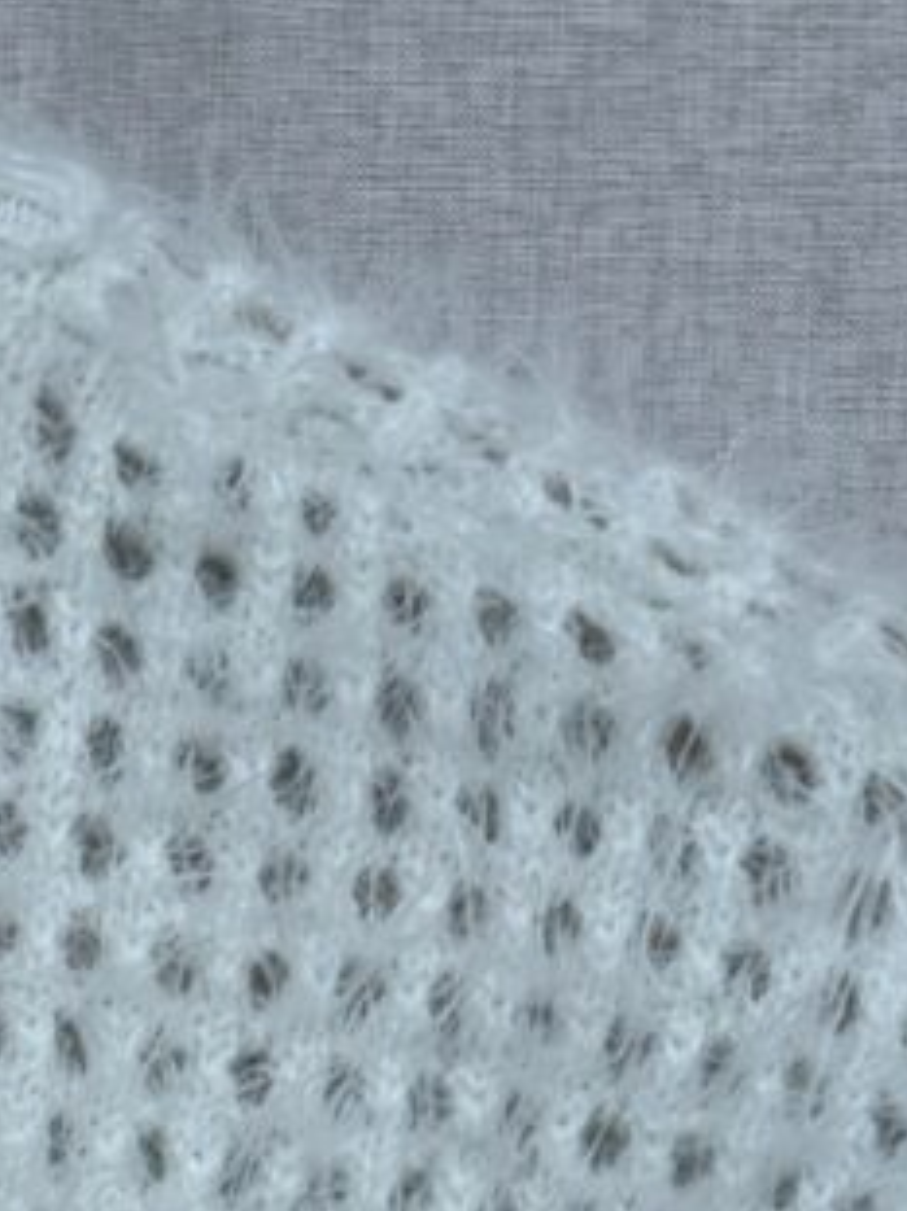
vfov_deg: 10.9
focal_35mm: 158
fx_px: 5524
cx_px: -1035
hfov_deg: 8.8
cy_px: 2714
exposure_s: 1/1721
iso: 80
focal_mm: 6.76
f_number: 1.78
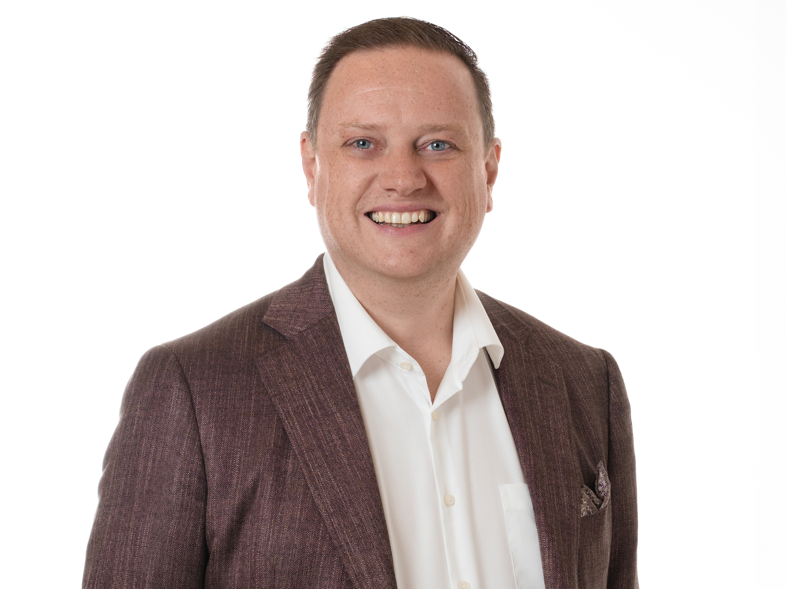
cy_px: 294
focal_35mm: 90
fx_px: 2044
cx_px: 393
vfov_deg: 16.4
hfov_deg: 21.8
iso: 200
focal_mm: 45
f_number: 5.6
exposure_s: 1/200
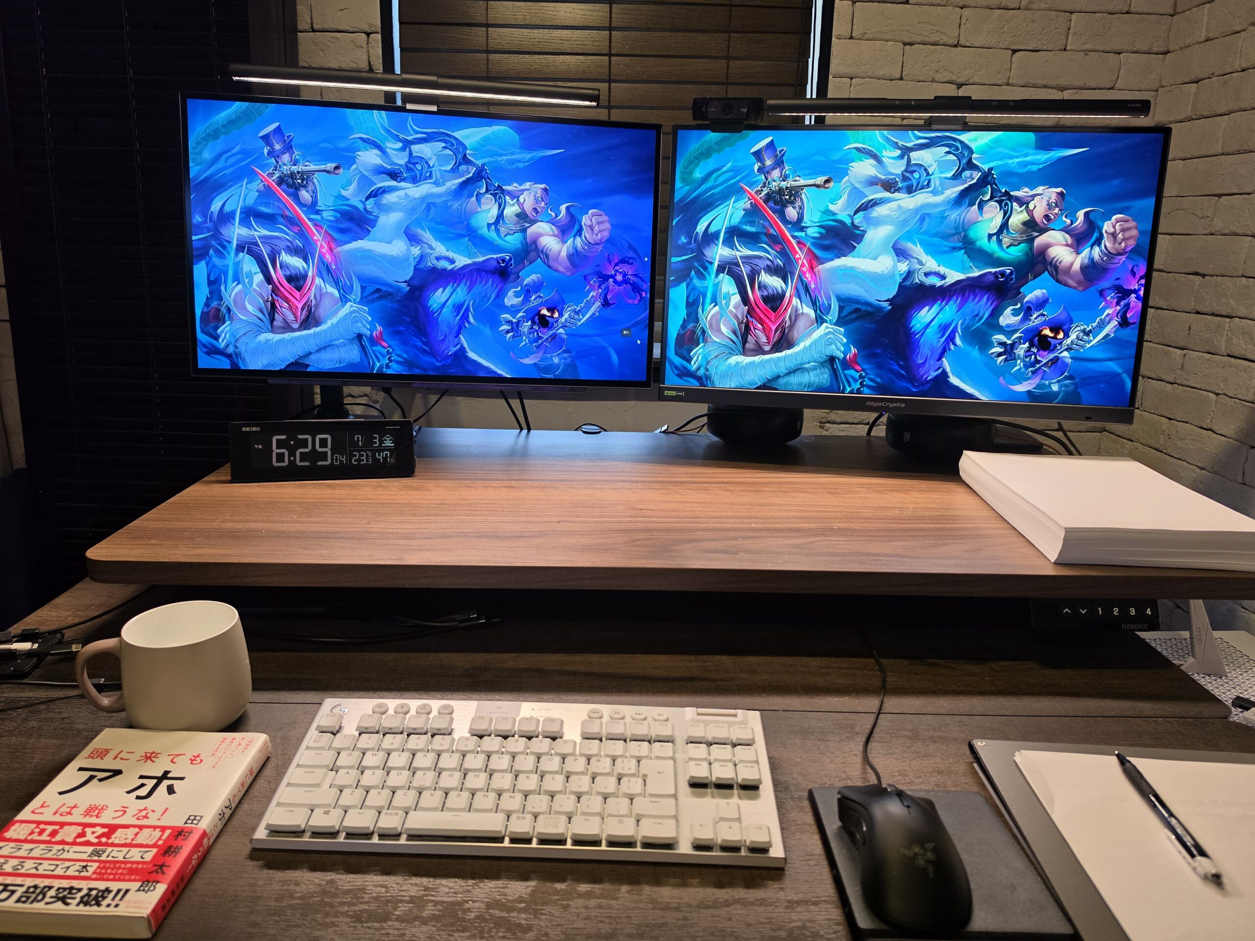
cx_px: 628
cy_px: 470
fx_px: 834
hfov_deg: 73.9
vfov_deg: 58.9
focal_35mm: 23
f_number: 1.4
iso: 125
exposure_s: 1/180
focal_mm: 6.5
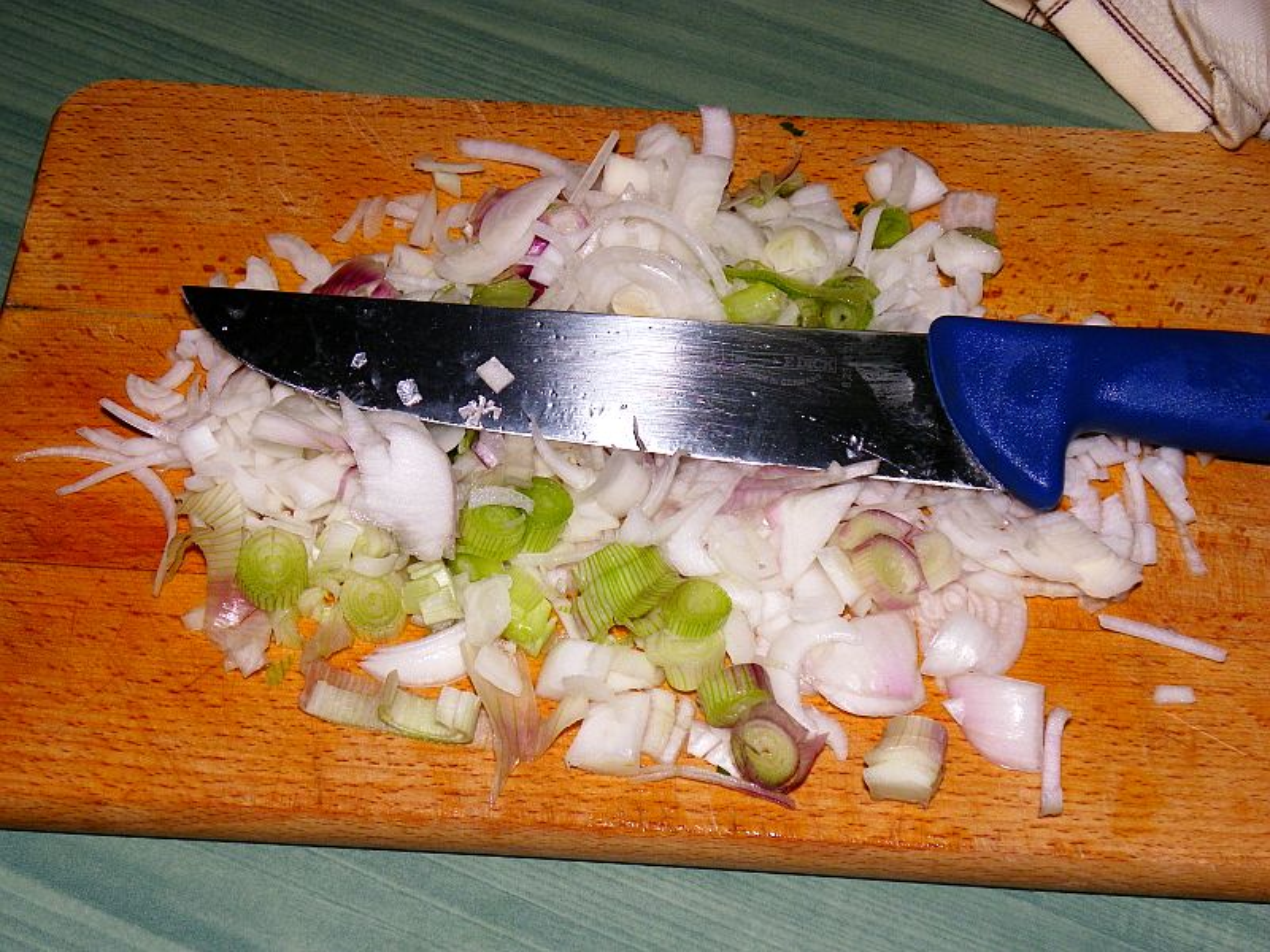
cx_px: 635
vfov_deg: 24.4
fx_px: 2201
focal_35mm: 60
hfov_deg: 32.2
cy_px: 476
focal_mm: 10.7
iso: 100
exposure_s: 1/125
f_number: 3.5
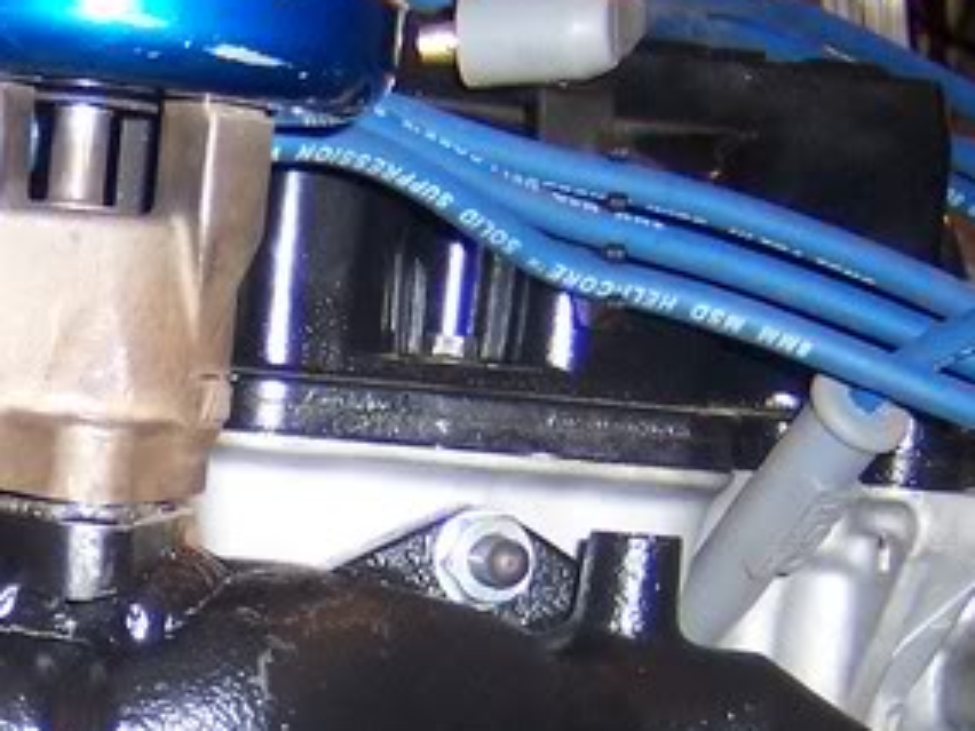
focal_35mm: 93
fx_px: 2619
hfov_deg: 20.4
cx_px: -3
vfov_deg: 15.2
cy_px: 927
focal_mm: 5.5
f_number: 2.2
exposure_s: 1/60
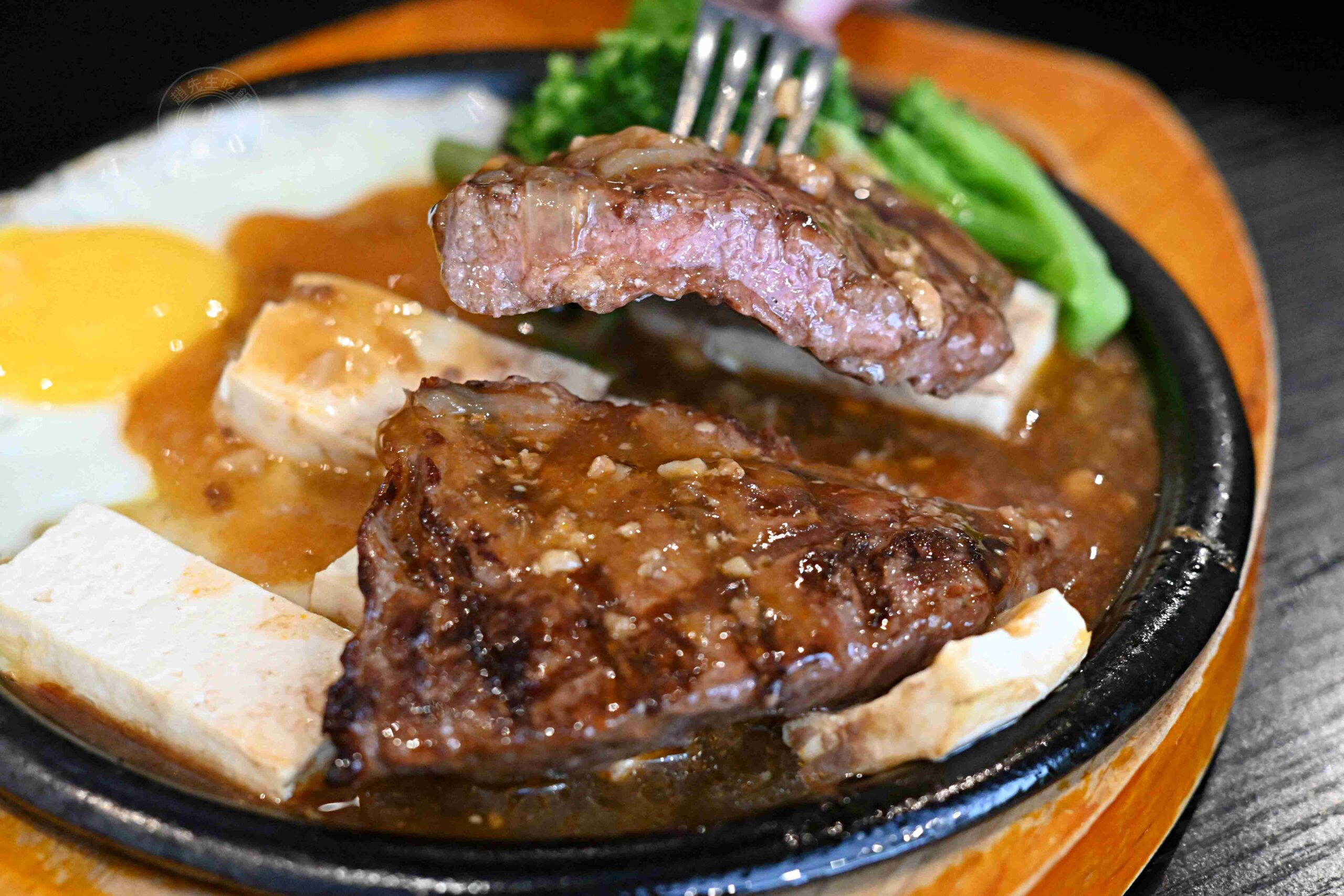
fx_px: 2800
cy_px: 448
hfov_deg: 27.0
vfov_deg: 18.2
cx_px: 672
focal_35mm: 75
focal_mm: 50
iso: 5000
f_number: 3.2
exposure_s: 1/200
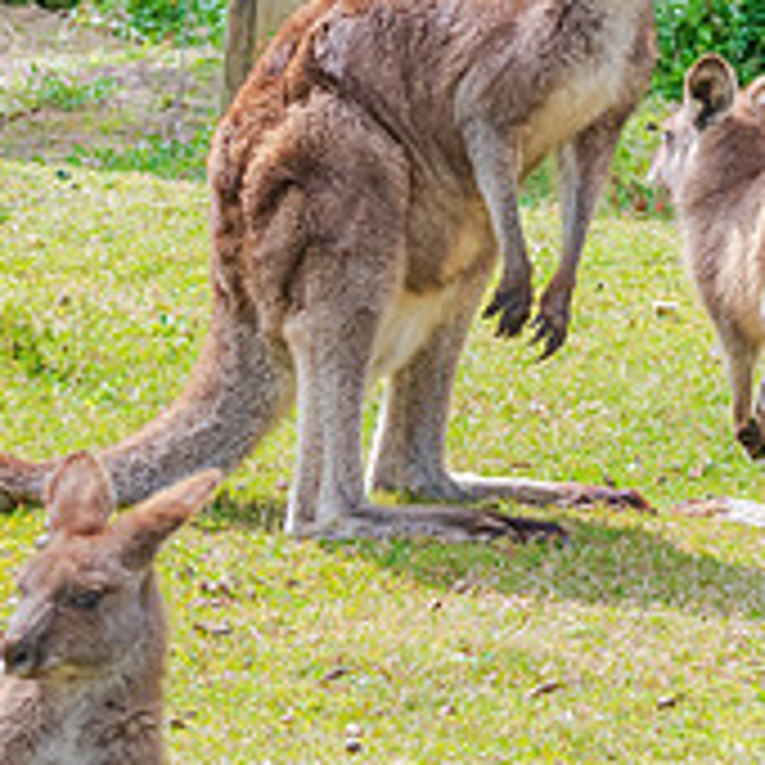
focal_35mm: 540
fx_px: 13502
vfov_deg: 3.2
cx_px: 519
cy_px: 316
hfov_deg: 3.2
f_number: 10
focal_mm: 170
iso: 800
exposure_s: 1/500
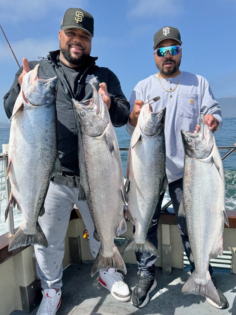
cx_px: 118
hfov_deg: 56.8
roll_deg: +5.8
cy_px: 158
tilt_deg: -8.2
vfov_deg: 71.6
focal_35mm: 24
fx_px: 218
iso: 100
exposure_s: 1/4405
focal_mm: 6.76
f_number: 1.78
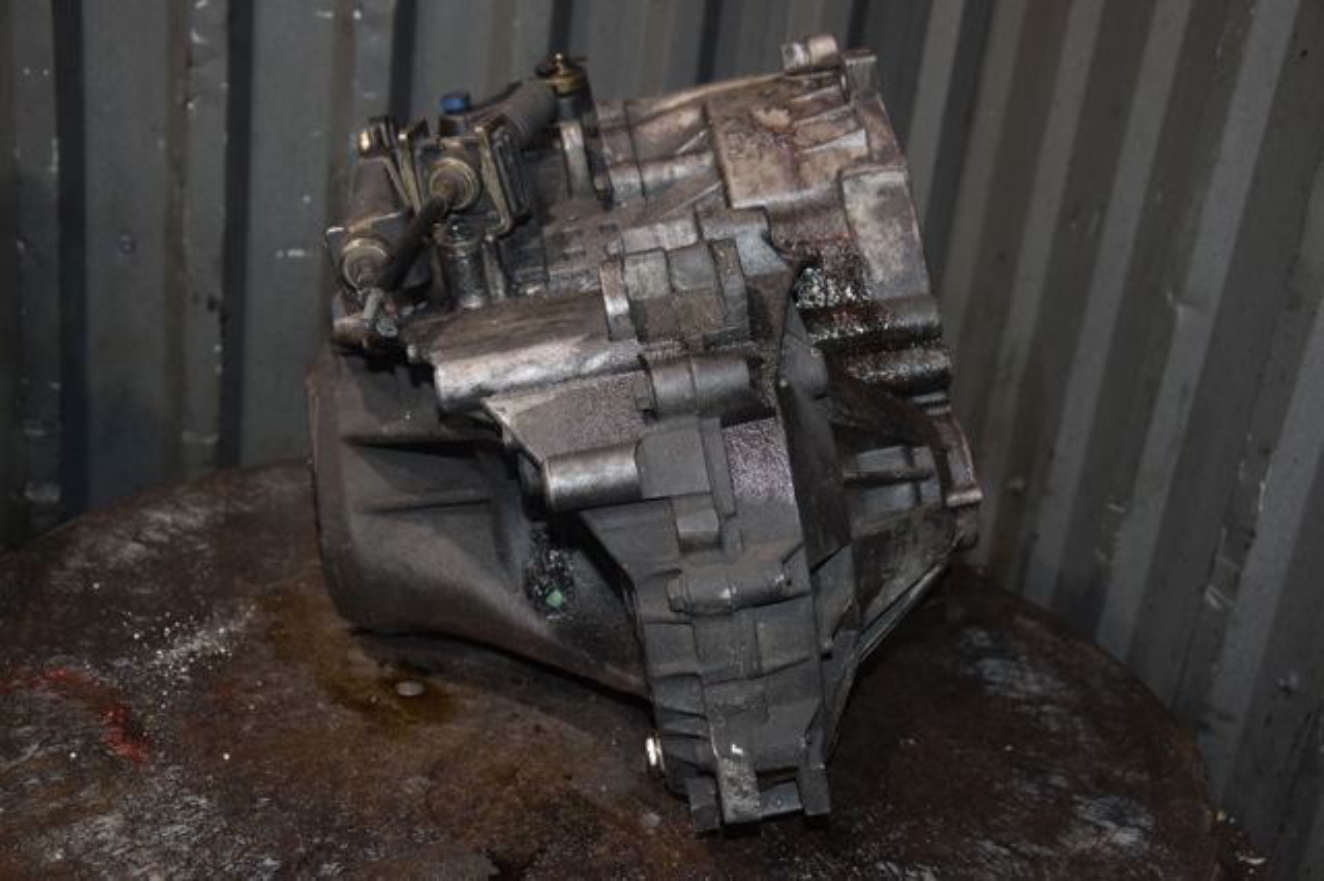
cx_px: 662
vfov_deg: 29.8
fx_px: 1654
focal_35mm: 45
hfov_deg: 43.6
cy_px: 440
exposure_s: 1/60
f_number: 5
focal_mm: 30
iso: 800
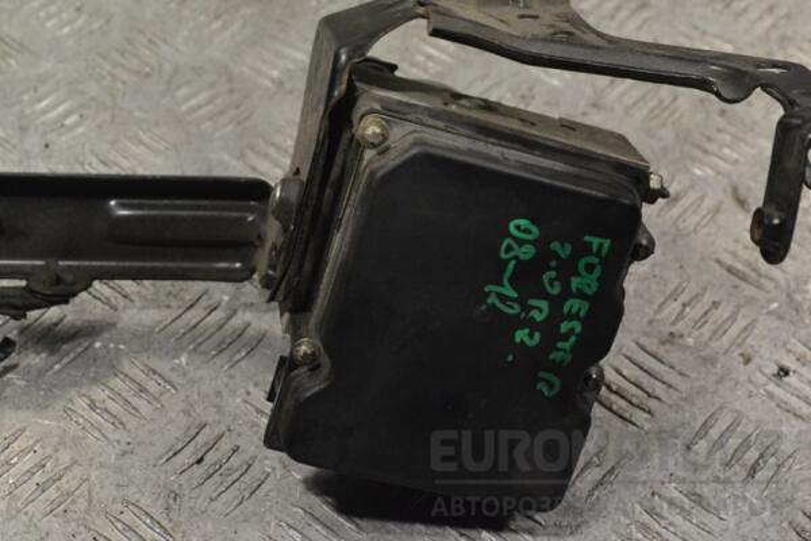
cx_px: 406
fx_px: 1521
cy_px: 270
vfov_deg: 20.2
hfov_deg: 29.9
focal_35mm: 68
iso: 3200
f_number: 9
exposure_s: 1/320
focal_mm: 45
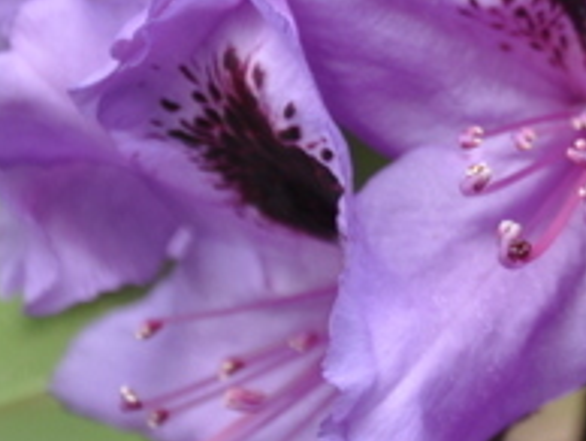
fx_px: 7034
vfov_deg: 3.6
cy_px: 48
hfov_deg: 4.8
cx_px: 665
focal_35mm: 415
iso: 320
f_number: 5.6
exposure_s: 1/125
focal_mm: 70
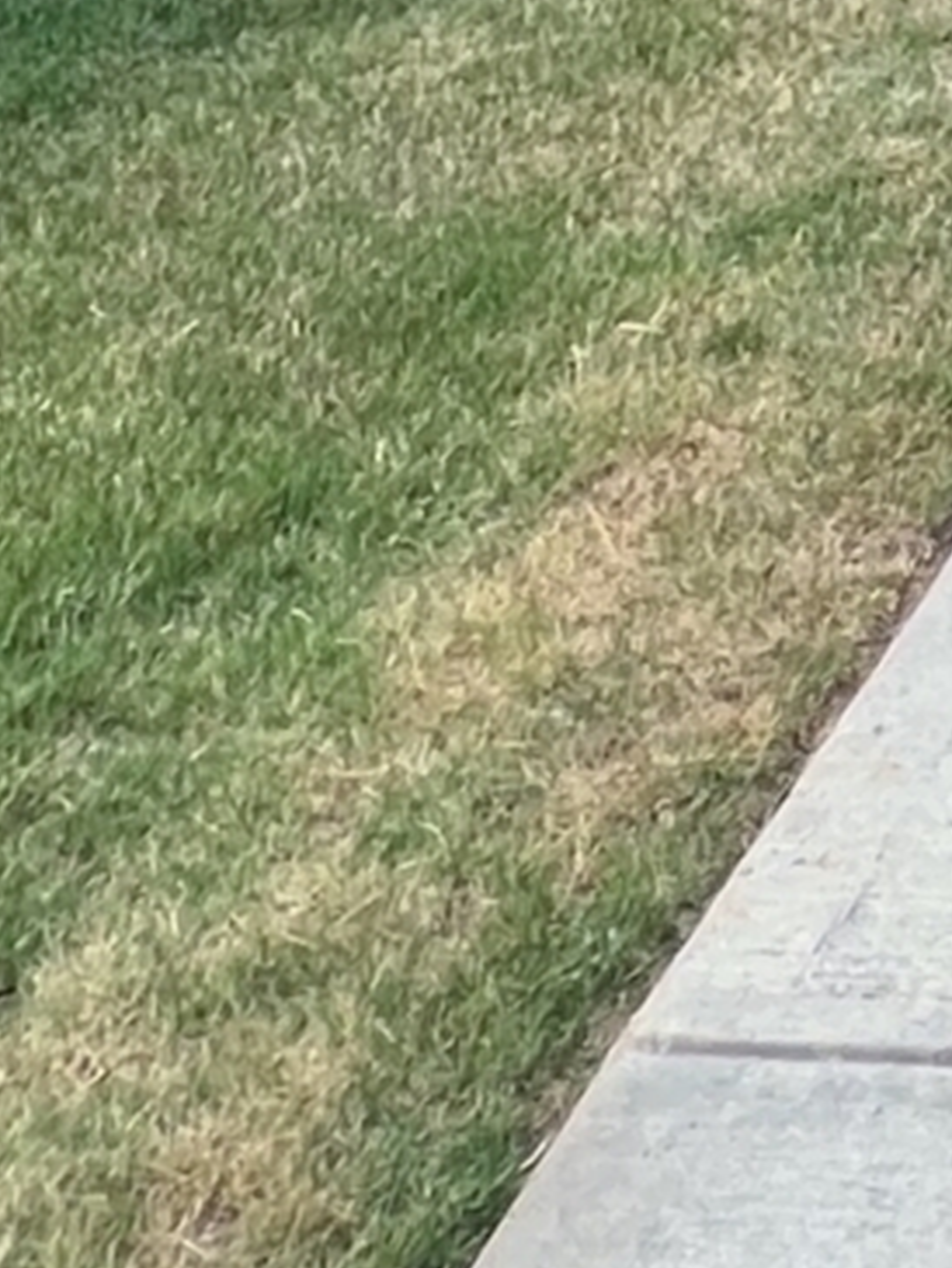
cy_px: -1803
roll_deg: +0.6
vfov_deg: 14.7
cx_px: 1994
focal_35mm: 82
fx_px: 3005
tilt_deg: +10.4
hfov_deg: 14.4
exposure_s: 1/579
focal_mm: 1.57
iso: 32
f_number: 1.8
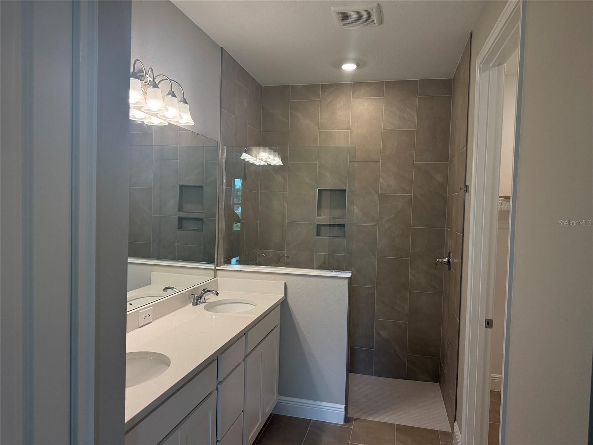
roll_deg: -1.5
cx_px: 296
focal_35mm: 24
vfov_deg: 56.8
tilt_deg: -2.0
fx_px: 411
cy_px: 222
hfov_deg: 71.6
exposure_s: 1/215
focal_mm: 6.76
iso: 200
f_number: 1.78
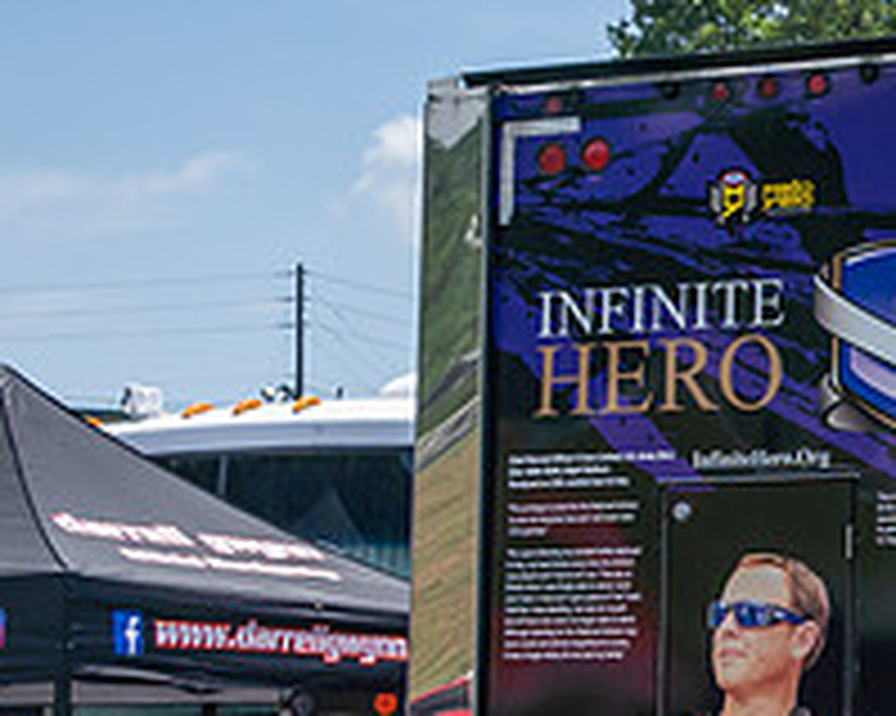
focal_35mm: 110
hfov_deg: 16.1
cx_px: 1307
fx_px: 2916
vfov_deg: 14.0
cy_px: 481
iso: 100
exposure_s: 1/2500
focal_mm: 18
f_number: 4.5
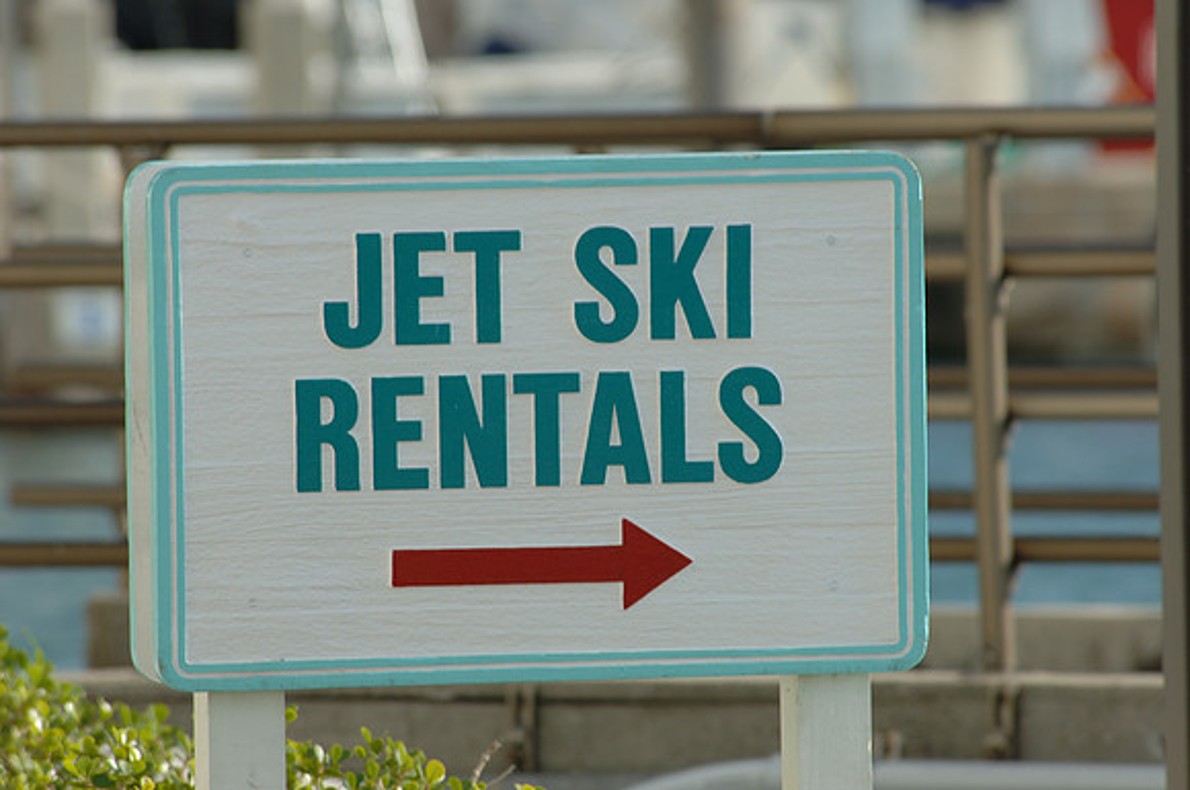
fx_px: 19806
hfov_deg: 3.4
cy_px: 395
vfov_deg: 2.3
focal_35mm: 600
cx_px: 595
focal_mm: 400
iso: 100
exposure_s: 1/250
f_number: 7.6
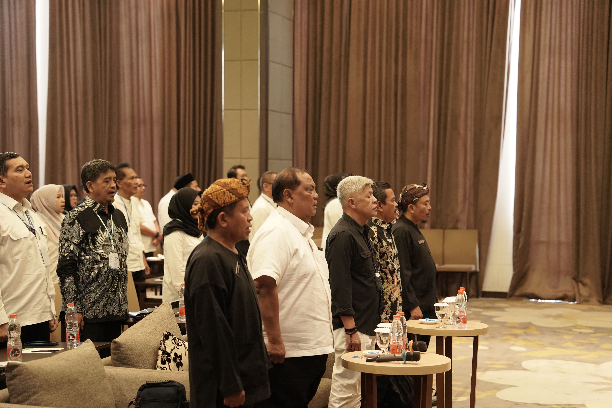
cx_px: 306
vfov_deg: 21.2
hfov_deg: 31.4
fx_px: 1088
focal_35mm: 64
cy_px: 204
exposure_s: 1/80
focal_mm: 64
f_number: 2.8
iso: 4000
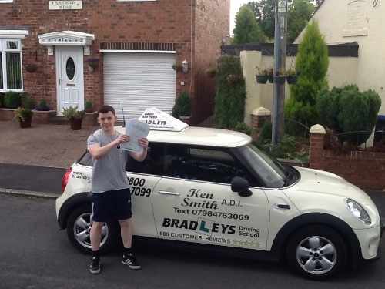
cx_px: 192
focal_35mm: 44
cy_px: 144
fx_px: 489
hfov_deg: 42.9
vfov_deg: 32.9
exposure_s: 1/326
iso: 40
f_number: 2.4
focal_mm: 2.03
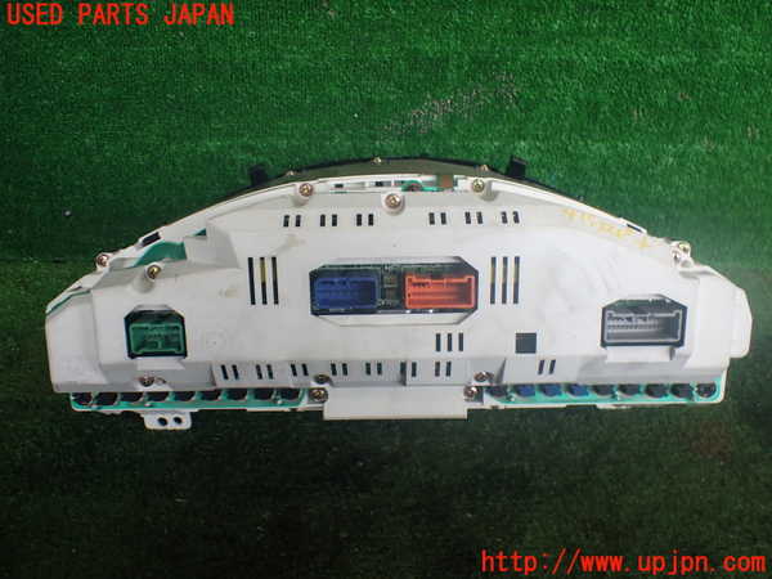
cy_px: 290
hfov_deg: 60.0
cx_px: 386
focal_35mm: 30
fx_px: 669
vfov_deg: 46.8
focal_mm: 5.4
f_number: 2.3
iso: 160
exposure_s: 1/125
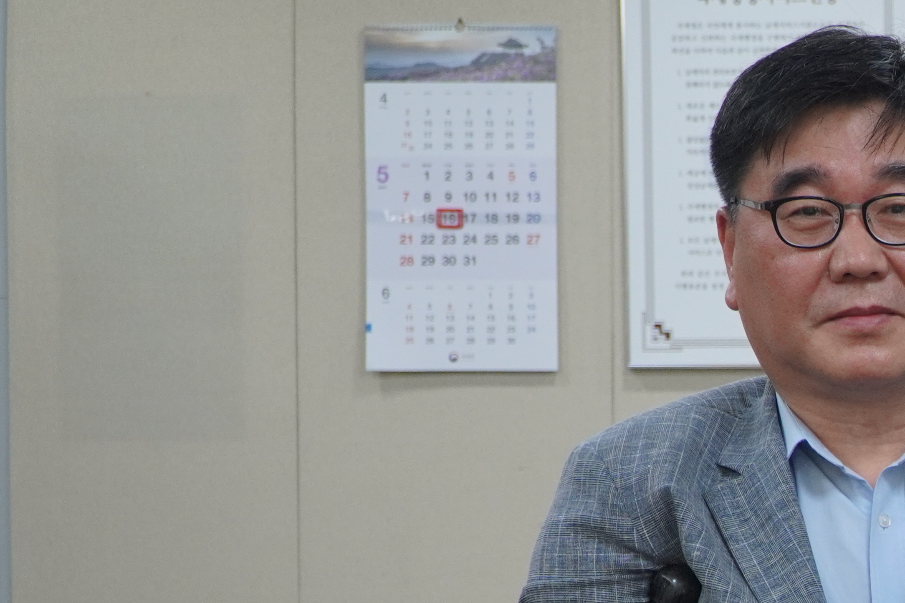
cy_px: 643
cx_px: 1196
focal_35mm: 120
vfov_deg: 11.2
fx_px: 3026
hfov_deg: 16.1
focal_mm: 29
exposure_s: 1/160
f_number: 4
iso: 640
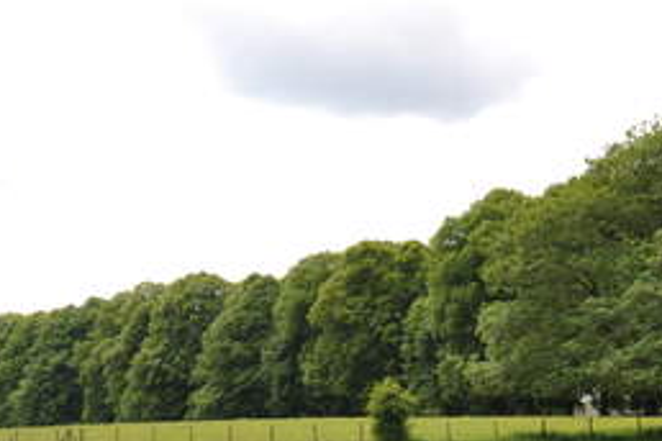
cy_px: 417
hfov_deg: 29.7
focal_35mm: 67
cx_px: 470
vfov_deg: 19.8
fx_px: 1232
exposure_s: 1/200
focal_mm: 18
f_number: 7.1
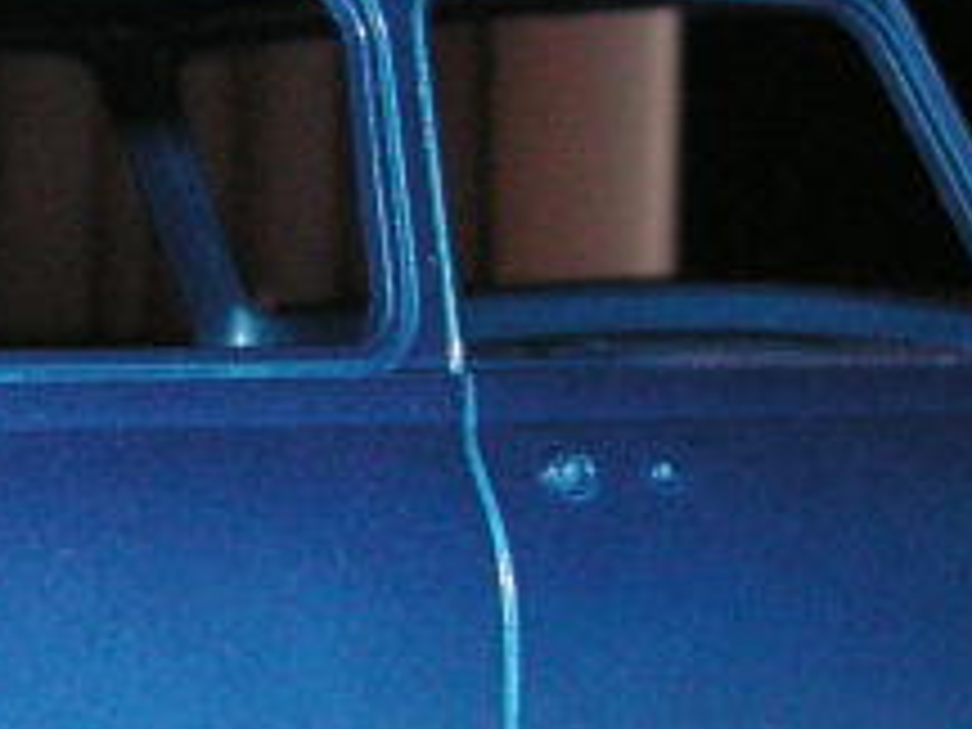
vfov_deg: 10.3
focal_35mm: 141
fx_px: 3959
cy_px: 891
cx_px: 153
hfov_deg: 13.9
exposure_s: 1/45
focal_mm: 6.3
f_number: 6.6
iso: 160
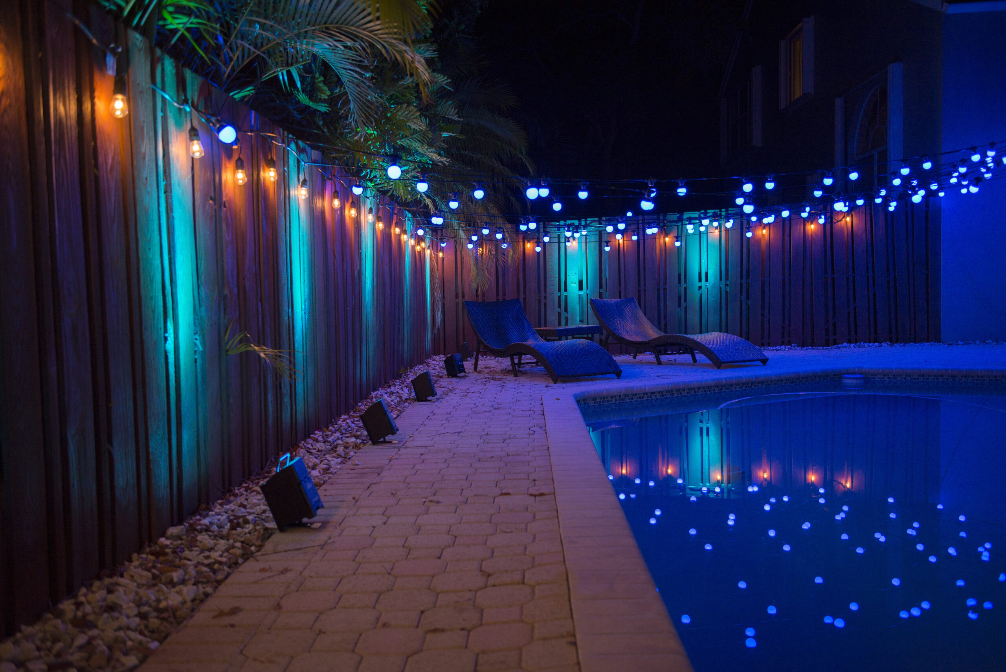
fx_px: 895
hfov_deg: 58.7
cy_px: 336
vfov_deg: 41.2
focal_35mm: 32
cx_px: 503
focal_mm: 32
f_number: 2.8
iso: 320
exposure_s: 1/100
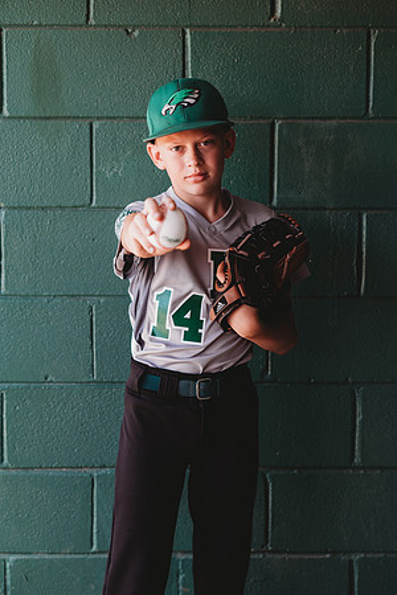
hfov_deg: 16.1
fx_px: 1406
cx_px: 198
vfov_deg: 23.9
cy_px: 298
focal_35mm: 85
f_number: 2.8
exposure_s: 1/250
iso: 200
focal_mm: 85
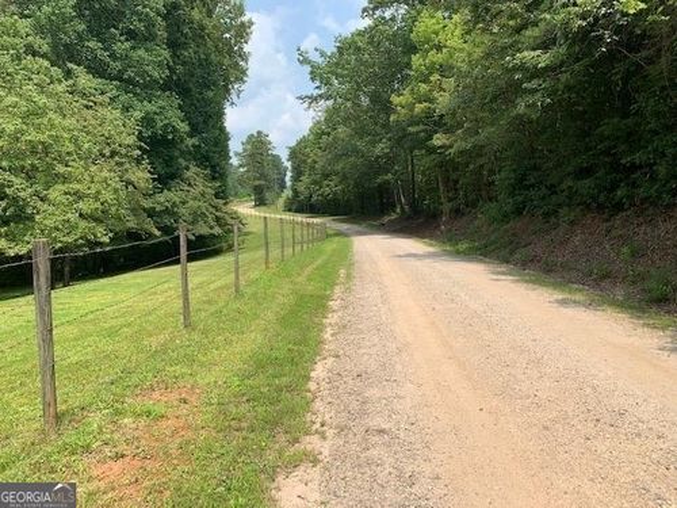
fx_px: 508
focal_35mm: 26
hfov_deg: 67.3
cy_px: 254
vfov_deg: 53.1
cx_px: 338
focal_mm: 4.25
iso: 25
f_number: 1.8
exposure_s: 1/1718
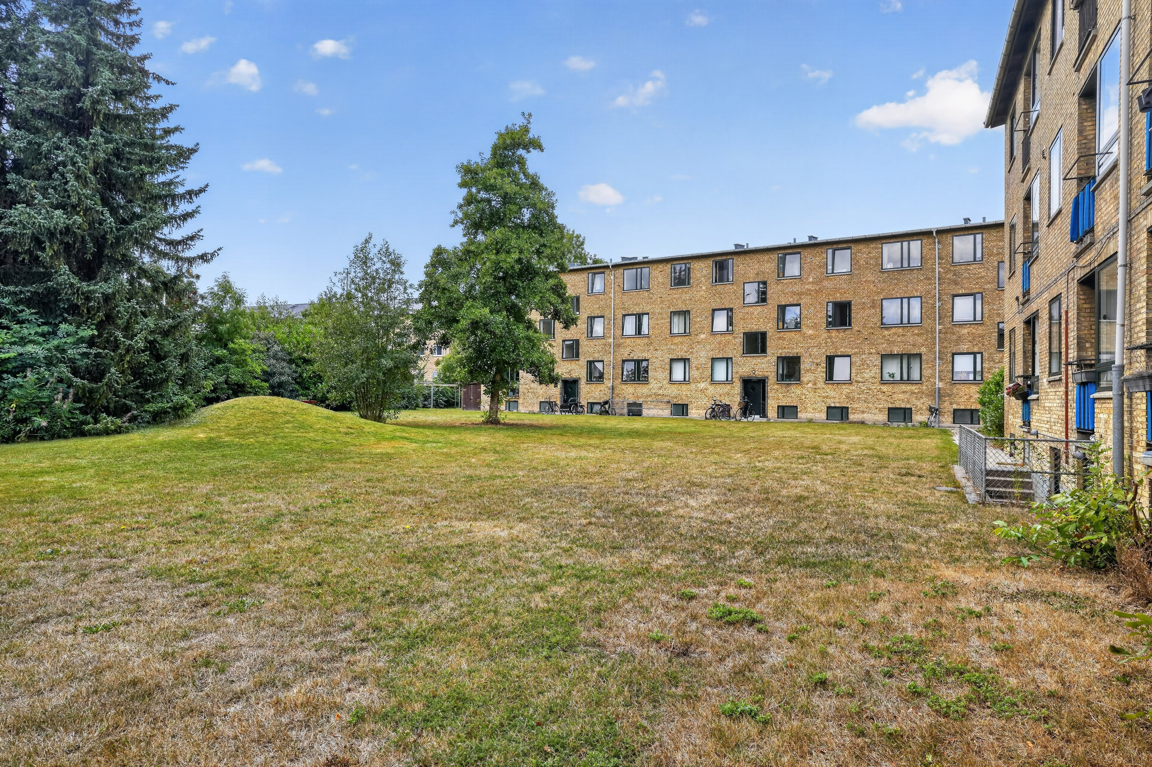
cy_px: 384
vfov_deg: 57.2
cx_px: 576
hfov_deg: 78.6
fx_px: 704
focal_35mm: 22
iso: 400
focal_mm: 22
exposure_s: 1/100
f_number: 8
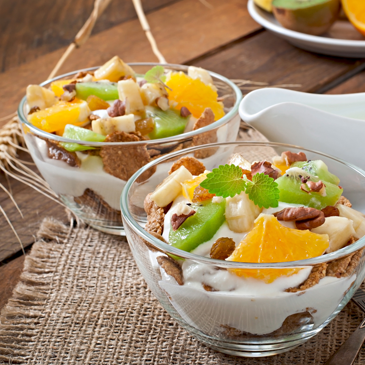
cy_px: 181
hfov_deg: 17.9
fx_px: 1157
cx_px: 255
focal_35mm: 97
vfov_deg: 17.9
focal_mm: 50
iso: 100
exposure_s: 1/200
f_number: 11
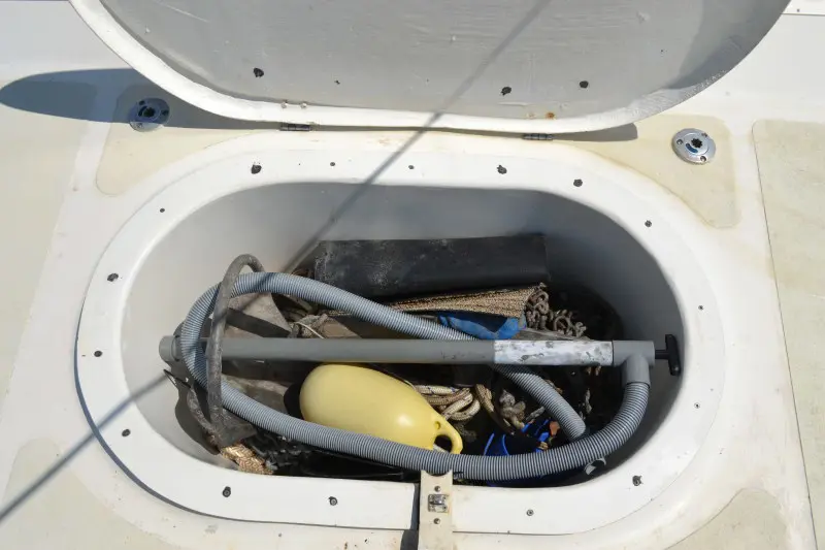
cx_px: 412
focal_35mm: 33
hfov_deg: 57.2
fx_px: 756
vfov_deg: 40.0
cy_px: 275
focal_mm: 22
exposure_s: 1/400
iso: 100
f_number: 10
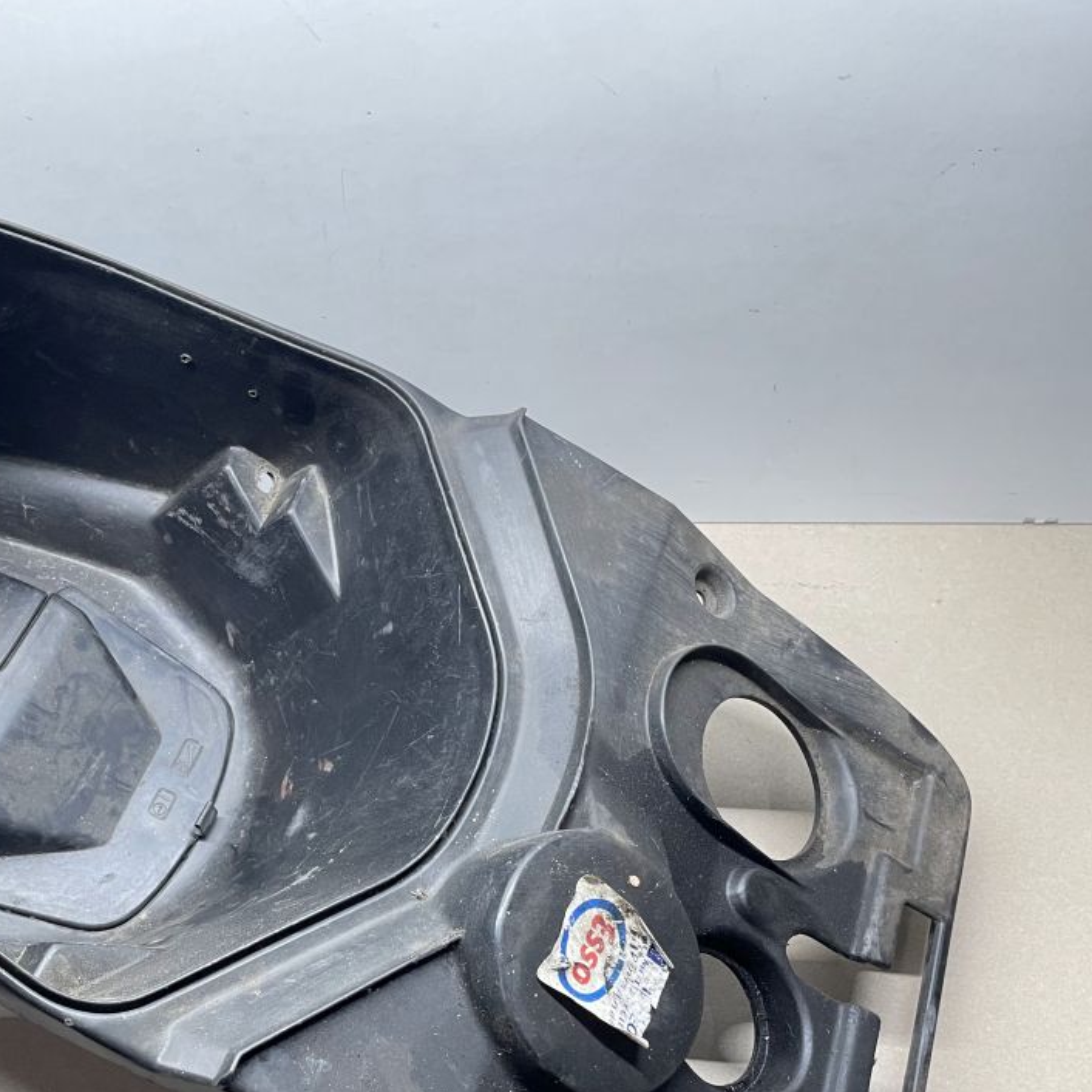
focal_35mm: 39
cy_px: 681
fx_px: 1392
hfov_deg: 41.3
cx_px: 242
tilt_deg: -52.2
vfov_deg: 42.5
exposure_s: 1/50
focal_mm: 4.2
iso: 80
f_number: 1.6
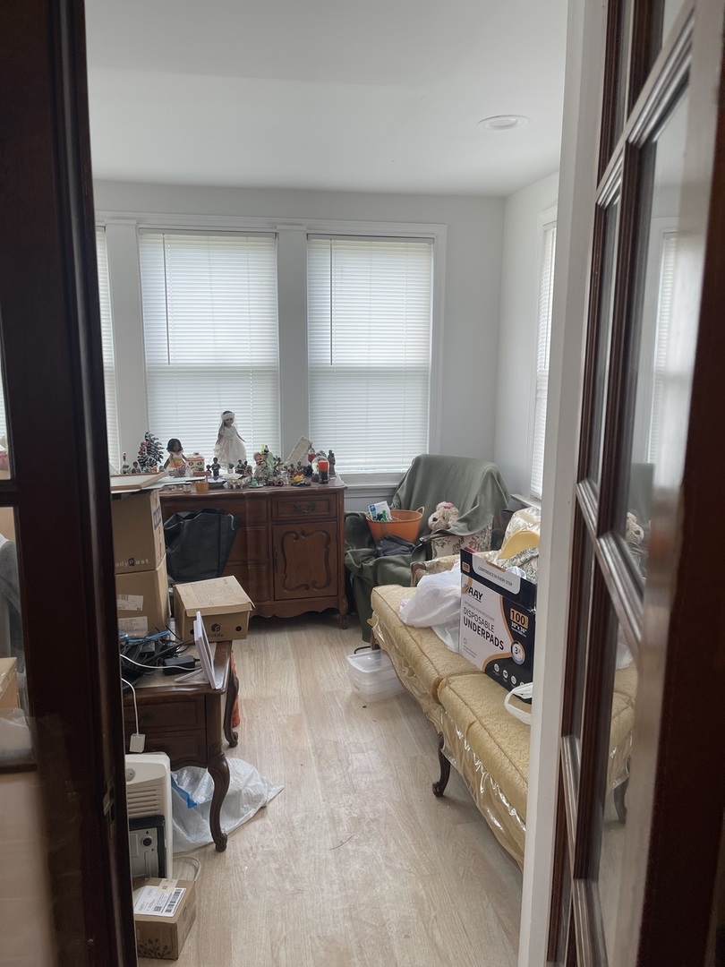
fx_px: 698
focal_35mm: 25
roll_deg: +0.3
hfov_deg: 54.9
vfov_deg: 69.4
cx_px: 362
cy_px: 484
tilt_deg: -11.6
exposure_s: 1/120
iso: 40
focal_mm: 5.1
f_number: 1.6
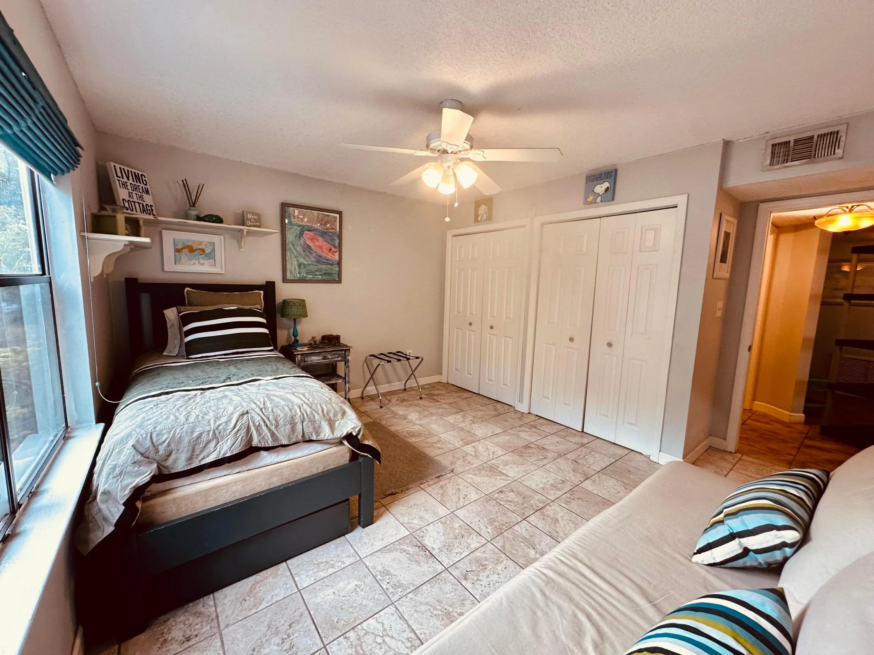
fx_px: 353
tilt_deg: -7.4
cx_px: 437
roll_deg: -2.0
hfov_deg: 102.1
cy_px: 328
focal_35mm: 14
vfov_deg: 85.7
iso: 160
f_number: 2.2
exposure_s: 1/120
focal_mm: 2.22
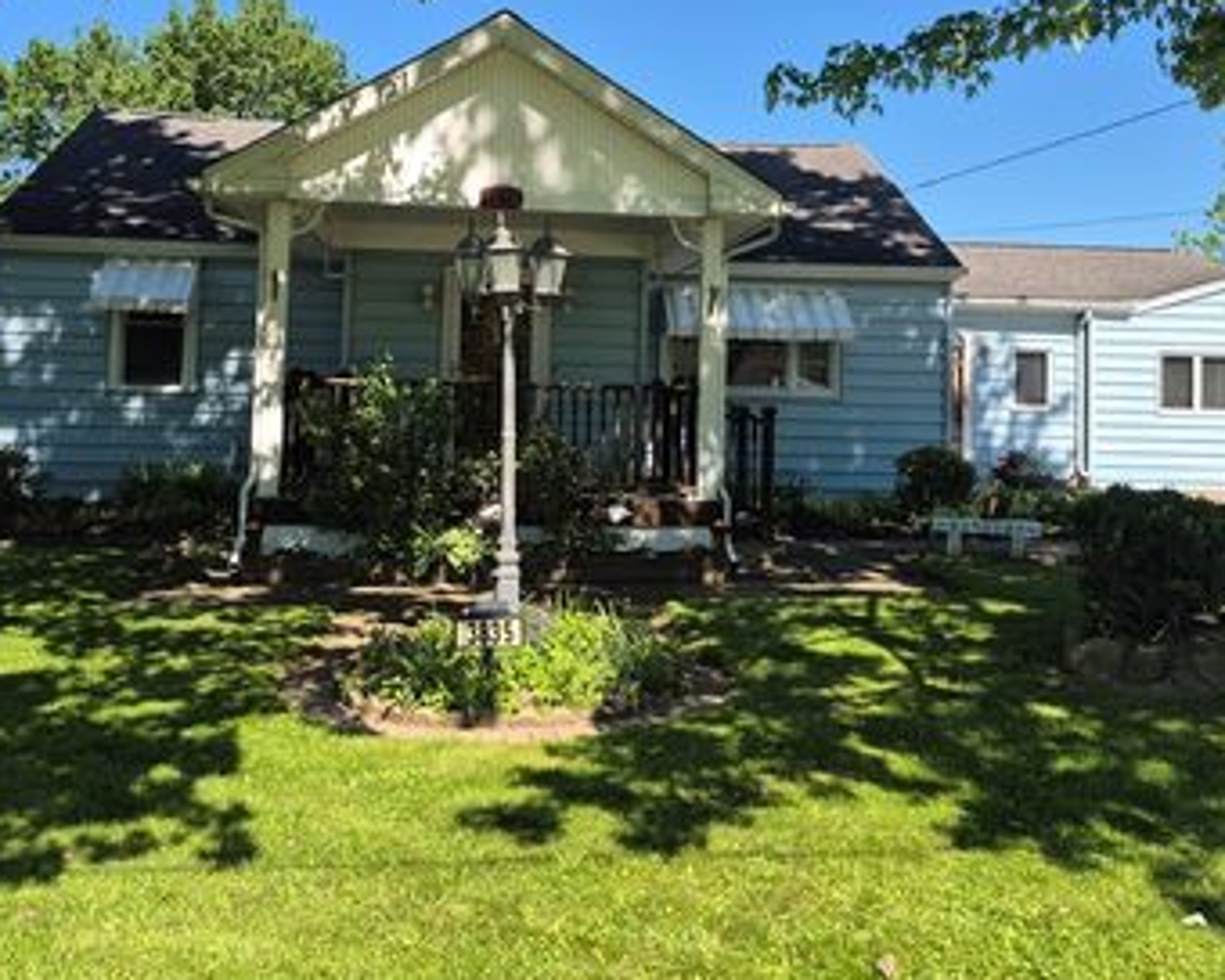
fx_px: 1196
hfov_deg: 54.2
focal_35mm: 33
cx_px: 631
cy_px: 369
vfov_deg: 44.2
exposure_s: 1/1160
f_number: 1.8
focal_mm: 5.4
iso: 25
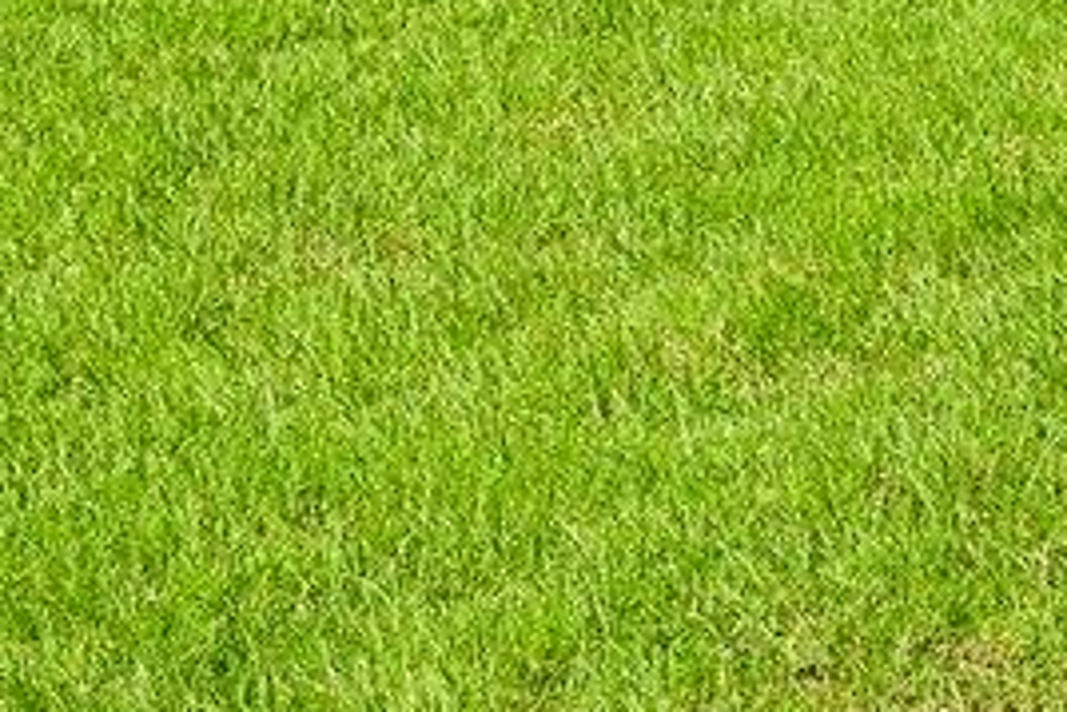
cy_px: -957
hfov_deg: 9.2
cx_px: 1931
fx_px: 6346
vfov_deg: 6.2
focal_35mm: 214
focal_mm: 28
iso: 160
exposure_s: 1/320
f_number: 9
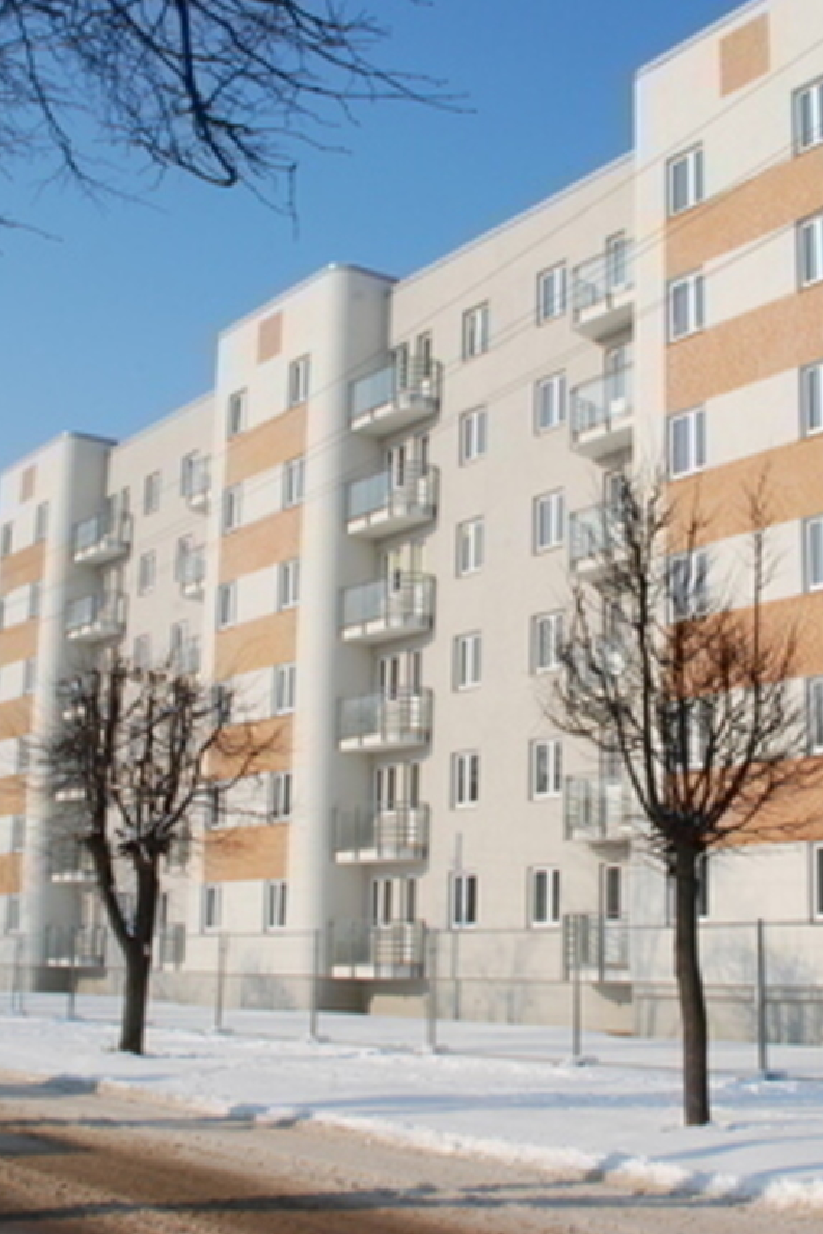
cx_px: 599
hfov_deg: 29.5
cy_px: 619
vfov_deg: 43.6
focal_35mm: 45
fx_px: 1543
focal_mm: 20
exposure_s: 1/60
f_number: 19
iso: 125
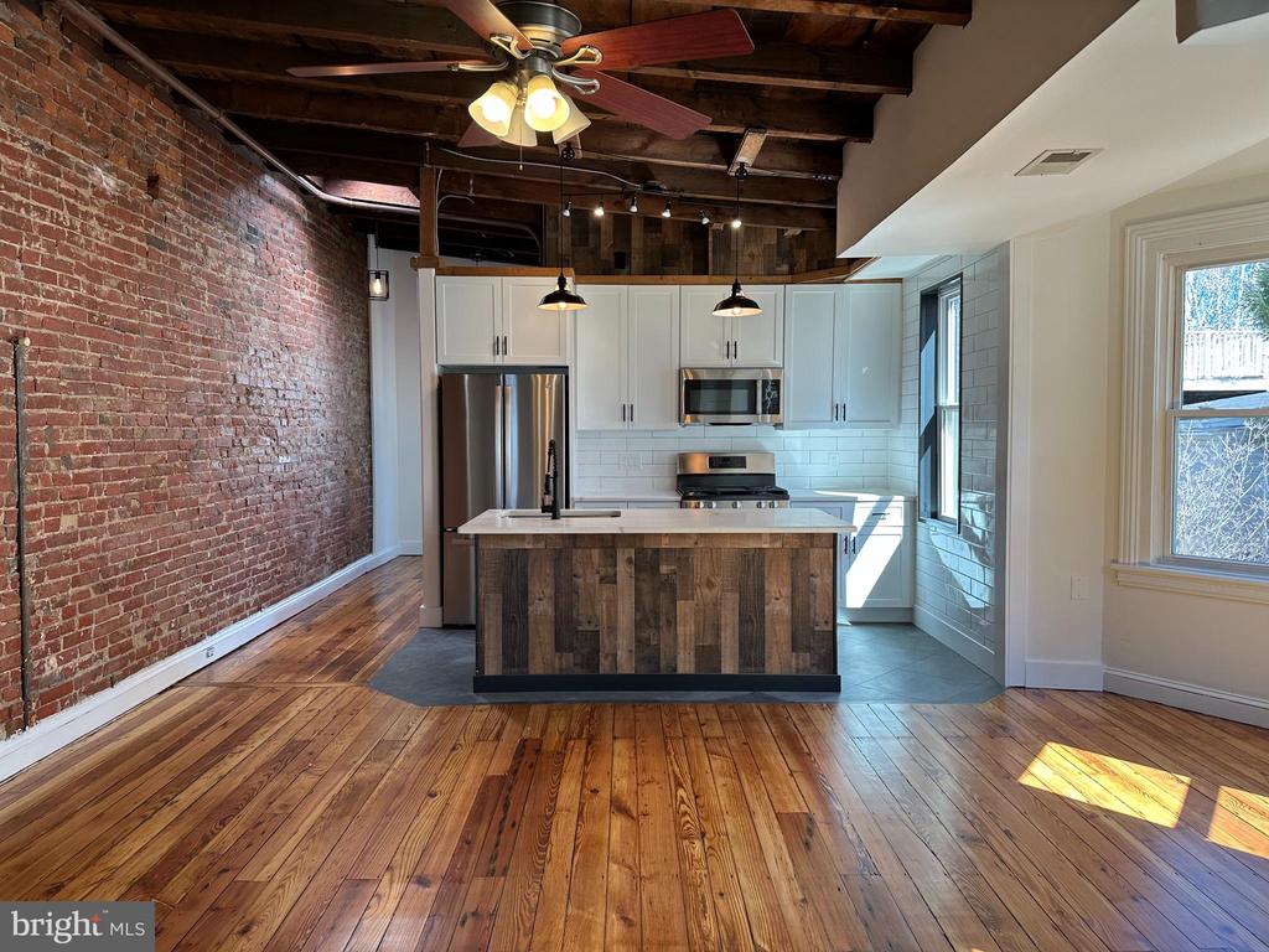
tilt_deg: -3.2
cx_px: 634
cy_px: 476
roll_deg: +0.5
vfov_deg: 56.8
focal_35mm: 24
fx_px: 880
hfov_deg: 71.6
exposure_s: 1/122
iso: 64
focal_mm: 6.86
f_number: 1.78
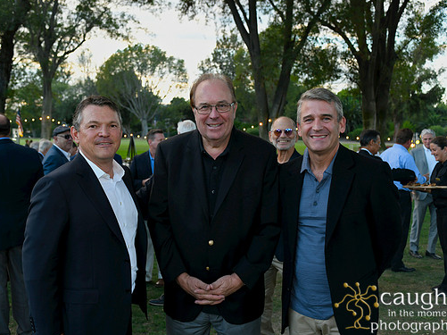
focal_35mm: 39
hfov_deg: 47.8
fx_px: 503
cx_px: 203
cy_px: 168
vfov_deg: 36.8
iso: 500
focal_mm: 35
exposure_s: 1/125
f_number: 4.5
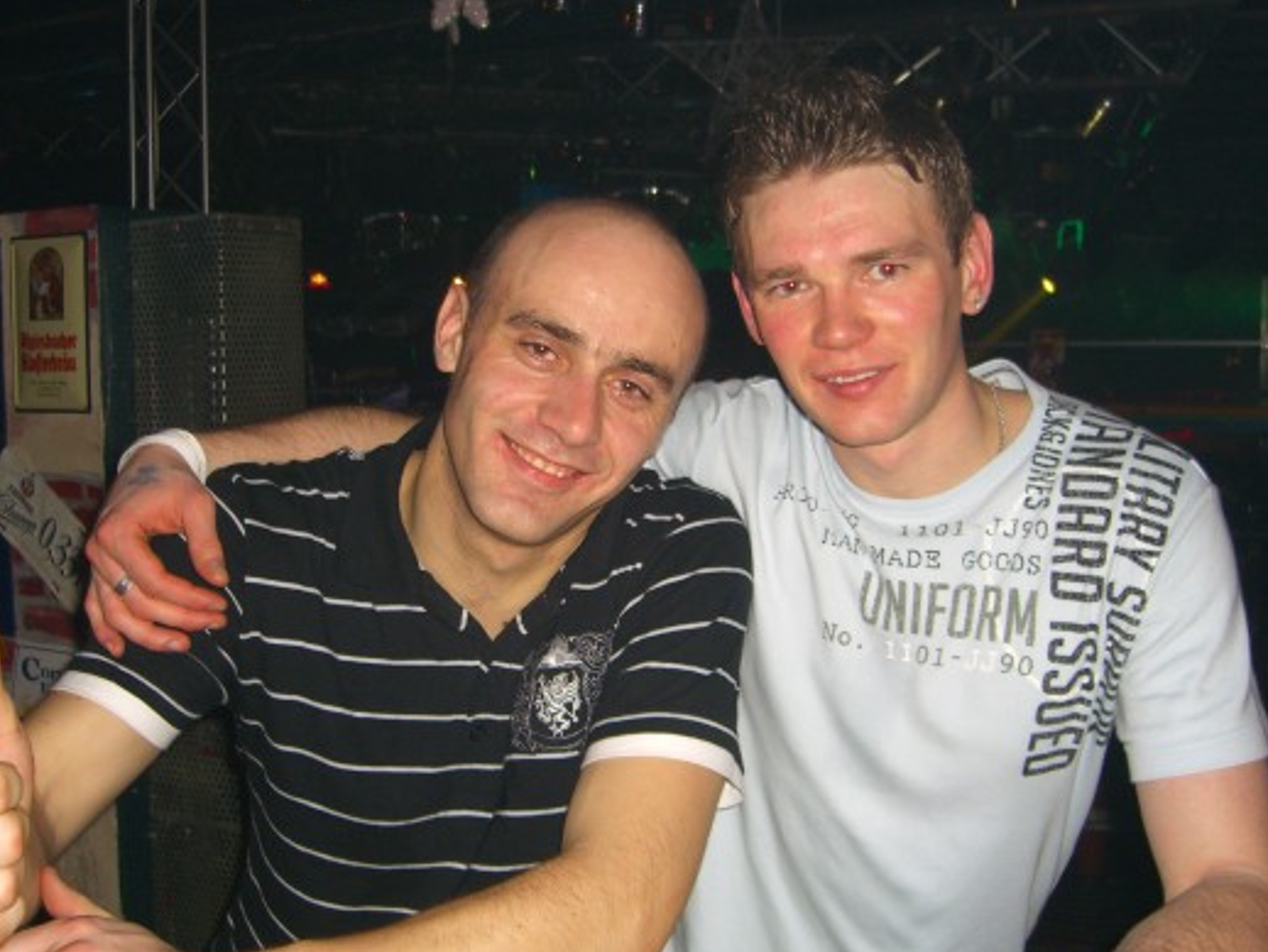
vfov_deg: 32.9
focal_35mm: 44
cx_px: 597
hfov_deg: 42.9
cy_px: 507
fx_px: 1612
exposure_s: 1/60
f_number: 2.8
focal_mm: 7.9
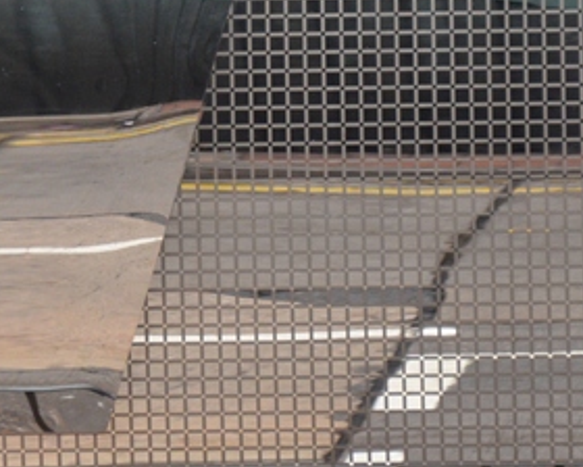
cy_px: -56
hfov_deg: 2.5
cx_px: -460
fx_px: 13303
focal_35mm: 771
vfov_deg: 2.0
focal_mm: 150
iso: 720
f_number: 5.6
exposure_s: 1/60
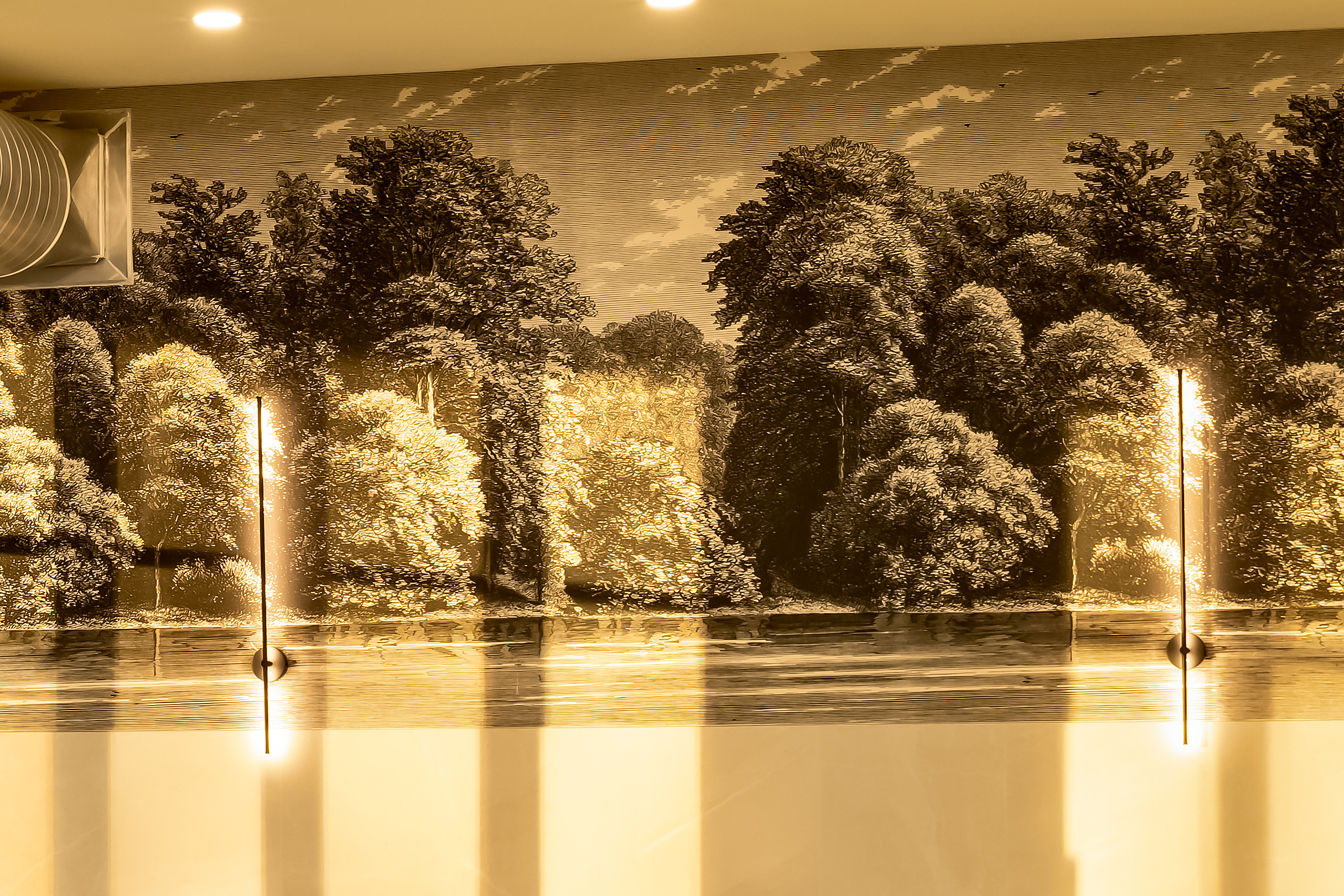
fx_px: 5674
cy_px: 1071
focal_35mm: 152
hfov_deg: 12.8
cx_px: -680
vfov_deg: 8.9
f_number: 11
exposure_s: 1/20
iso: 1000
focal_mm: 45
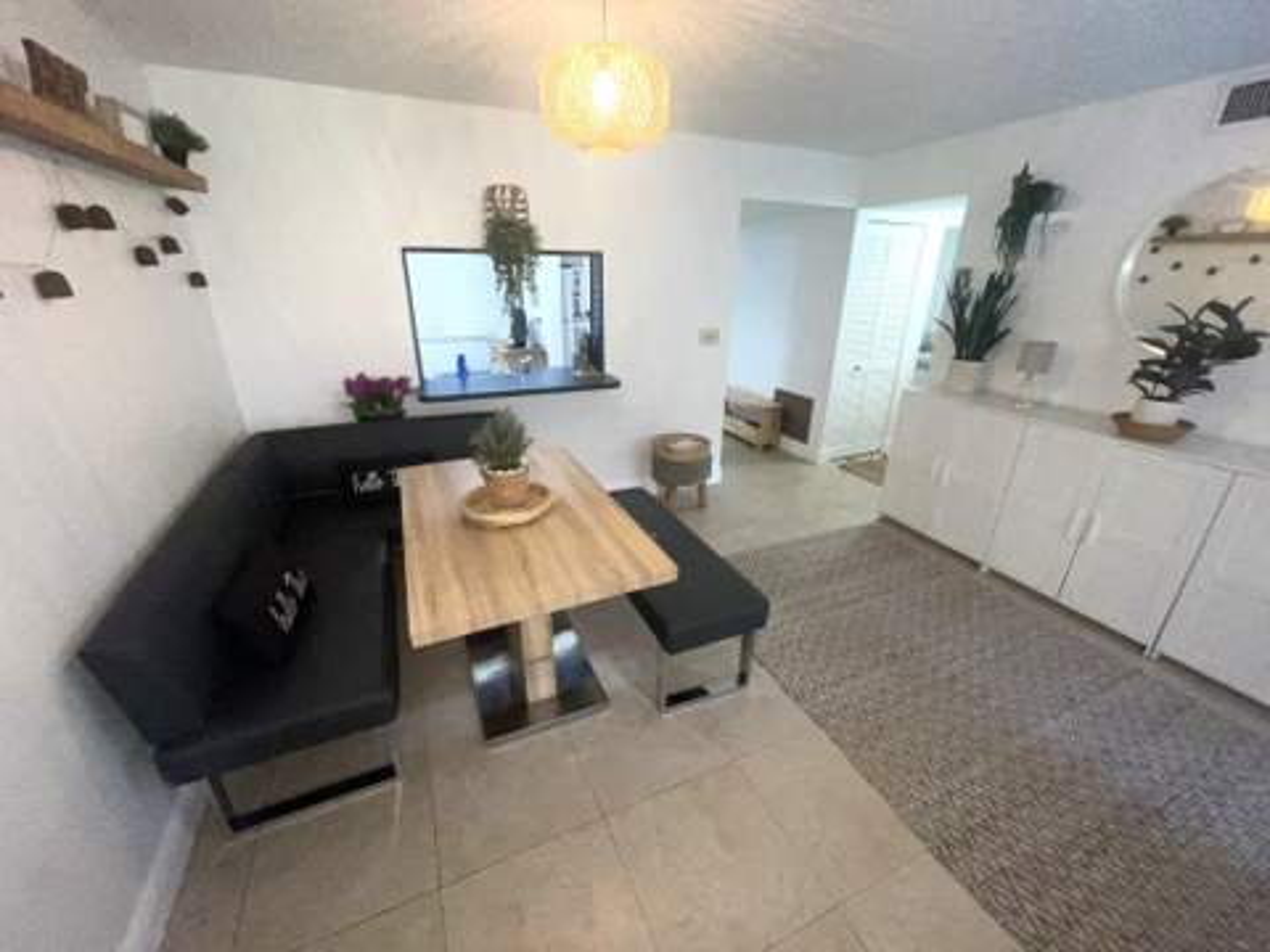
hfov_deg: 102.1
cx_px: 635
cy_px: 476
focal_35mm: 14
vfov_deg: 85.7
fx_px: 514
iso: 160
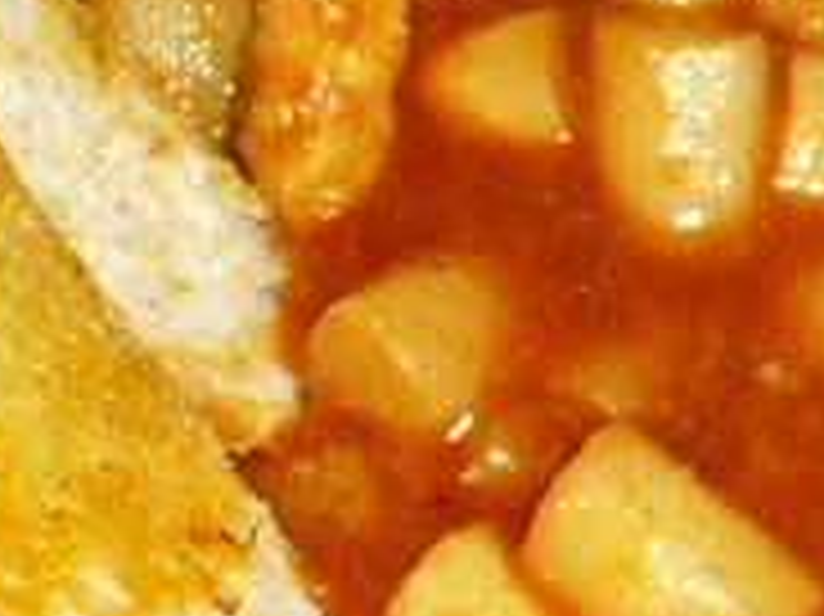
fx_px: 3996
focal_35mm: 168
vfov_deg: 8.8
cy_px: 400
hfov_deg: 11.8
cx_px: 581
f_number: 4.2
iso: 100
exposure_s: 1/30
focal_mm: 8
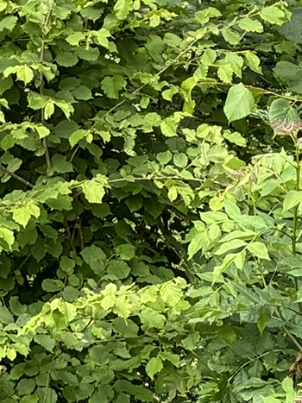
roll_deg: -1.4
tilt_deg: -13.0
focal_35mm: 338
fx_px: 3934
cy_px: -262
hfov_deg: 4.4
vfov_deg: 5.8
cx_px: -117
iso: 25
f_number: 2.8
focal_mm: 9
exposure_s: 1/123
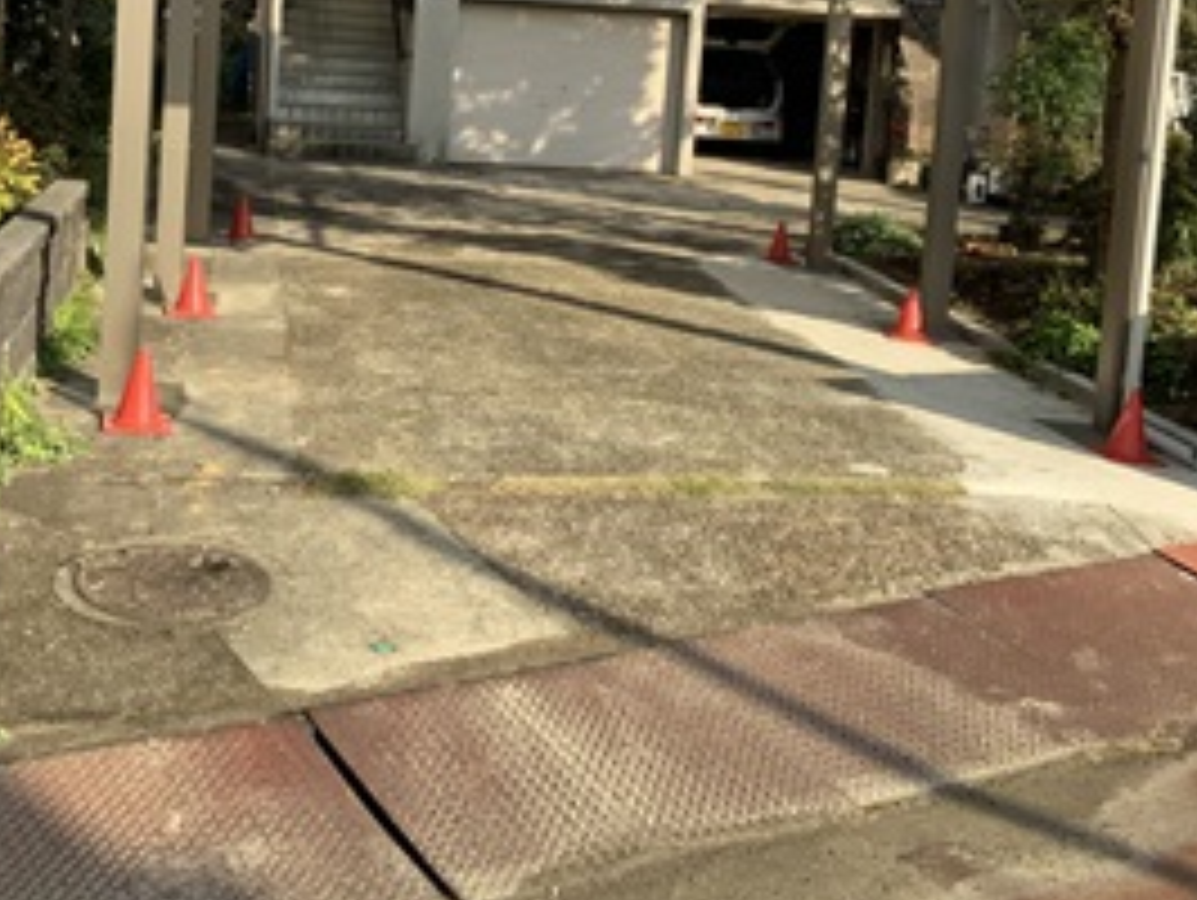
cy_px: 162
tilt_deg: -4.0
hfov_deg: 38.9
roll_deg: -3.3
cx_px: 590
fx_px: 1696
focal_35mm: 49
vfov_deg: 29.0
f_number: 1.8
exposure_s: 1/1098
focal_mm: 3
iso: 16
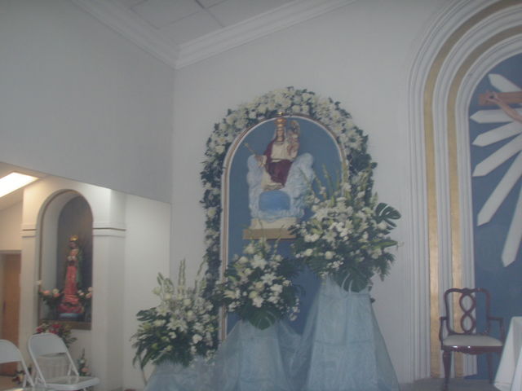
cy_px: 196
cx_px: 261
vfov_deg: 37.7
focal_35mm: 38
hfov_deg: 49.0
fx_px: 573
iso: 160
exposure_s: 1/30
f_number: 3.5
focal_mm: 6.7
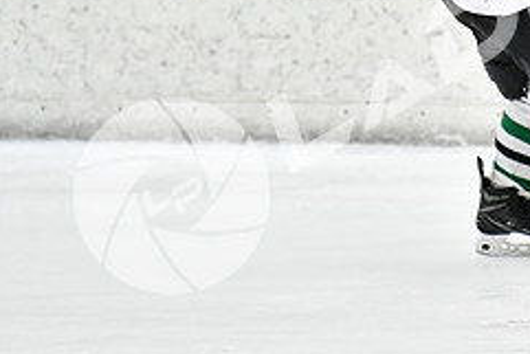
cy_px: -30
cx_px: 561
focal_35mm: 687
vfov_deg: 2.0
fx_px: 10120
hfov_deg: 3.0
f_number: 2.8
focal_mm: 190
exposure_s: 1/1250
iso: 5000
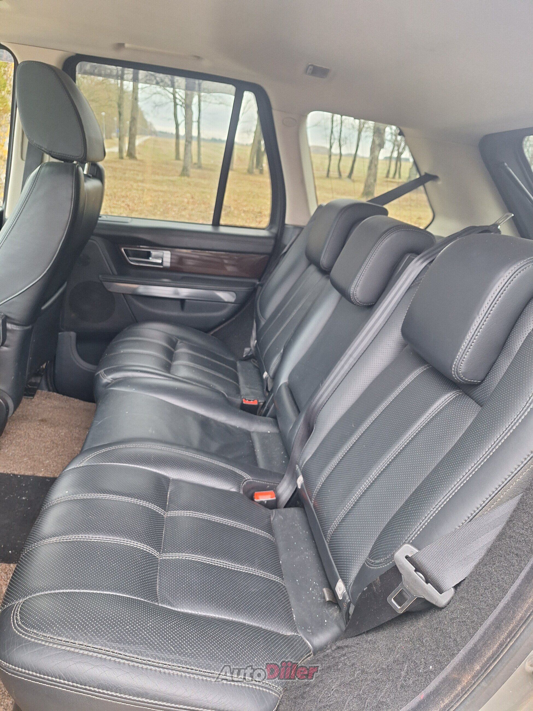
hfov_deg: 58.9
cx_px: 266
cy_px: 356
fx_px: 472
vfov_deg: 73.9
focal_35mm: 23
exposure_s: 1/50
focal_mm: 5.54
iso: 160
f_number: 1.8
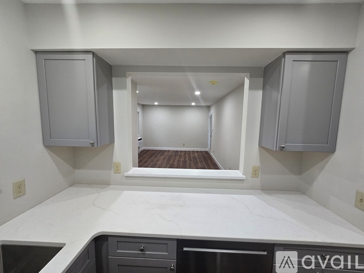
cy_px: 136
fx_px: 137
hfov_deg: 106.2
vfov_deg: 89.9
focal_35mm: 13
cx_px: 182
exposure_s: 1/60
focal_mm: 2.2
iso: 200
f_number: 2.2
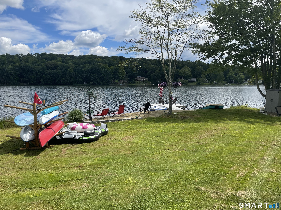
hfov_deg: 67.3
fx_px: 211
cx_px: 140
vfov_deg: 53.1
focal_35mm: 26
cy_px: 105
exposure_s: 1/4000
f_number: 1.6
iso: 32
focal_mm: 4.2
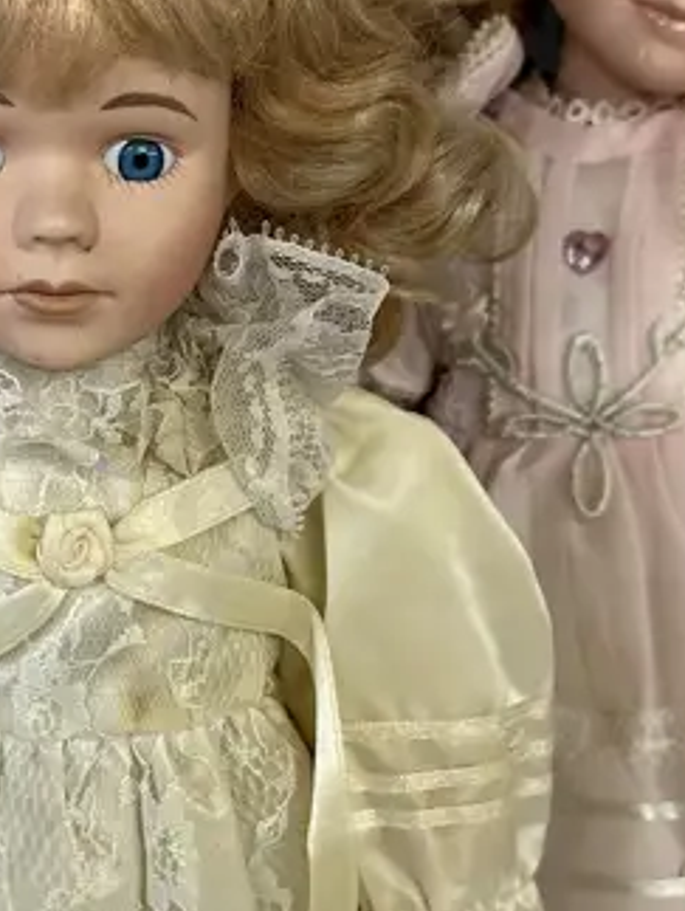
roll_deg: -2.2
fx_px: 2001
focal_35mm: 76
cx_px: 141
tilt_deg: -28.4
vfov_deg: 25.5
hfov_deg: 19.2
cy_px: 629
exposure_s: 1/100
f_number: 1.78
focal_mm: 6.86
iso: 125
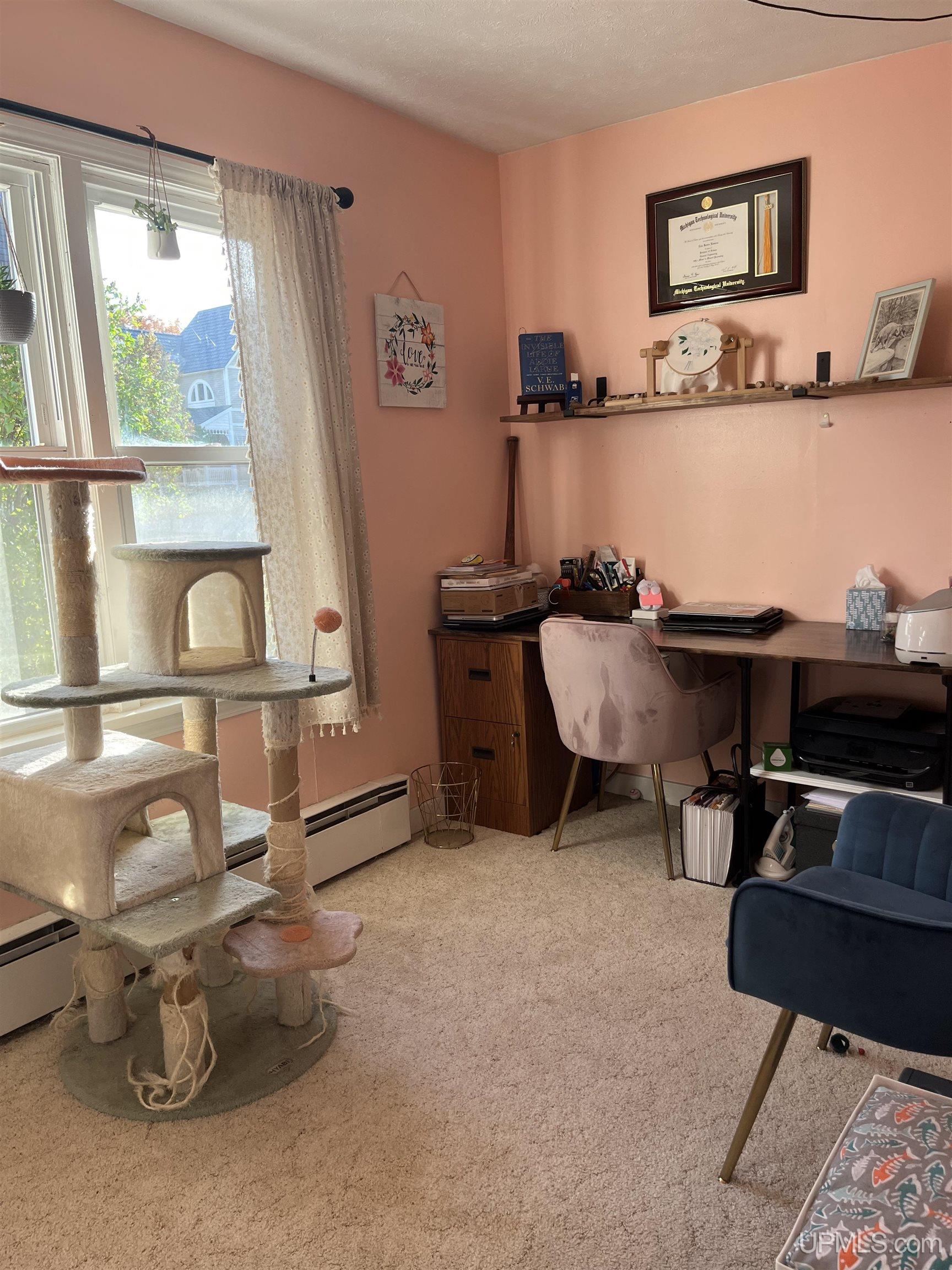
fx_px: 953
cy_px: 635
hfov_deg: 53.1
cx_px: 476
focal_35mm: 26
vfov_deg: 67.3
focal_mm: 5.1
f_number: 1.6
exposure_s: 1/145
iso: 64
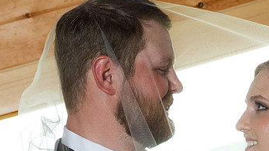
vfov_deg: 13.5
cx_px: 200
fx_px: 635
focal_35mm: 89
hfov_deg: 23.7
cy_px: 120
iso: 2000
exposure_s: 1/250
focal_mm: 50
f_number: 8
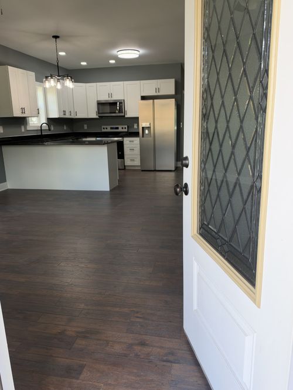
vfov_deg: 67.3
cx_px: 146
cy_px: 195
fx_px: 294
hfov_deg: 53.0
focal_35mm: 26
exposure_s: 1/121
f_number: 1.8
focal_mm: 6.93
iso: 80
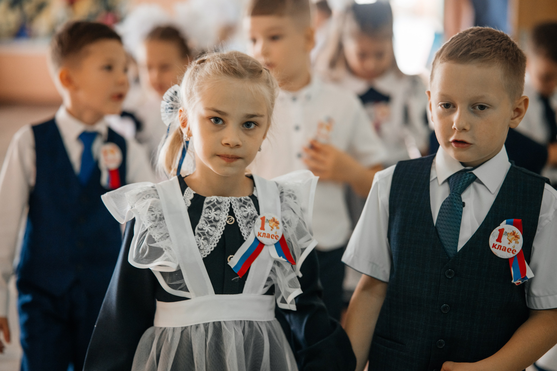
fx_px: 1315
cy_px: 186
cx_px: 278
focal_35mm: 85
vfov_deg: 16.1
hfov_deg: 23.9
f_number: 2.2
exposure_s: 1/250
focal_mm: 85
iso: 640
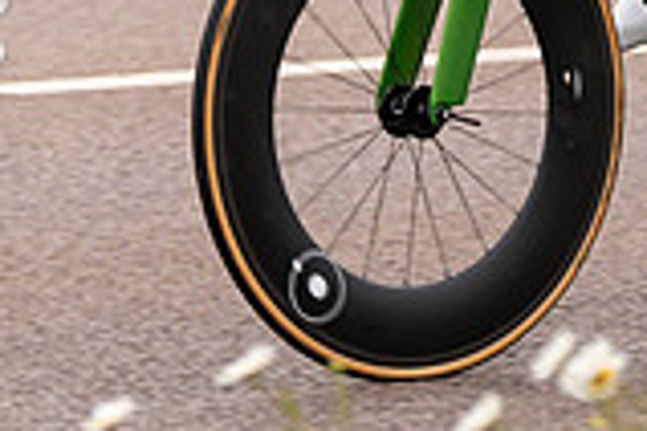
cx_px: 393
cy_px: -467
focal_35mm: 422
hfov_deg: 4.9
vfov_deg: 3.2
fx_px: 7584
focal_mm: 83
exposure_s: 1/1000
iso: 250
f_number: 3.5
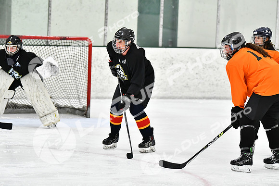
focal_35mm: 195
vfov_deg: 7.0
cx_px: 140
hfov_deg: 10.5
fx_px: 1512
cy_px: 93
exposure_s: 1/1250
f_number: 2.8
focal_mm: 130
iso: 5000
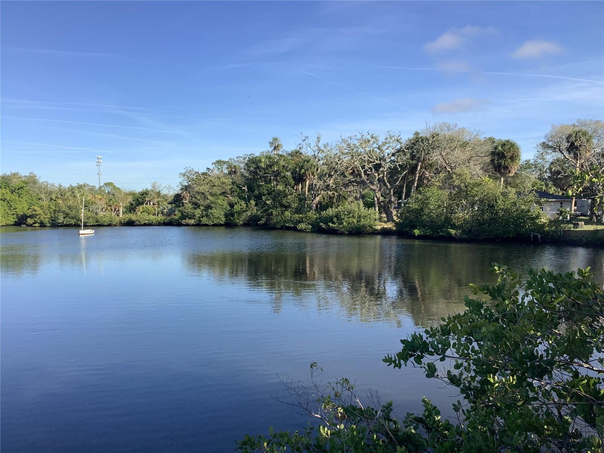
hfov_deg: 58.4
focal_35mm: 31
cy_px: 226
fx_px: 541
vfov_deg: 45.4
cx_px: 302
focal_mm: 3.3
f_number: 2.4
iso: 25
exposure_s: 1/1031
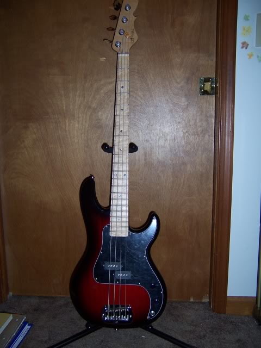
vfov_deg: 55.4
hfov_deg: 42.9
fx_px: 332
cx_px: 130
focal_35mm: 33
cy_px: 174
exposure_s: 1/60
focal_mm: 5.5
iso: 80
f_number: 2.8
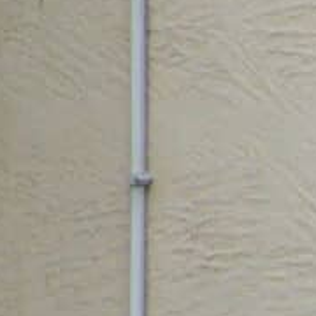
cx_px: -881
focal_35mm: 415
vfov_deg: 4.1
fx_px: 4286
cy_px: -574
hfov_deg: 4.0
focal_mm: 6.6
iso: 100
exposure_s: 1/160
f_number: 6
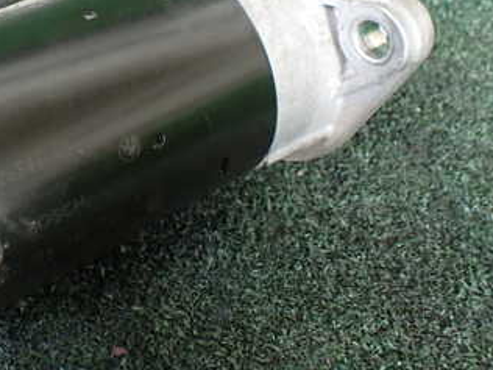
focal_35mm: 57
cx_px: 62
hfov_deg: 32.3
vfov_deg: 25.1
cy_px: 59
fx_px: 812
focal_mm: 5.4
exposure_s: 1/125
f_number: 2.3
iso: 800
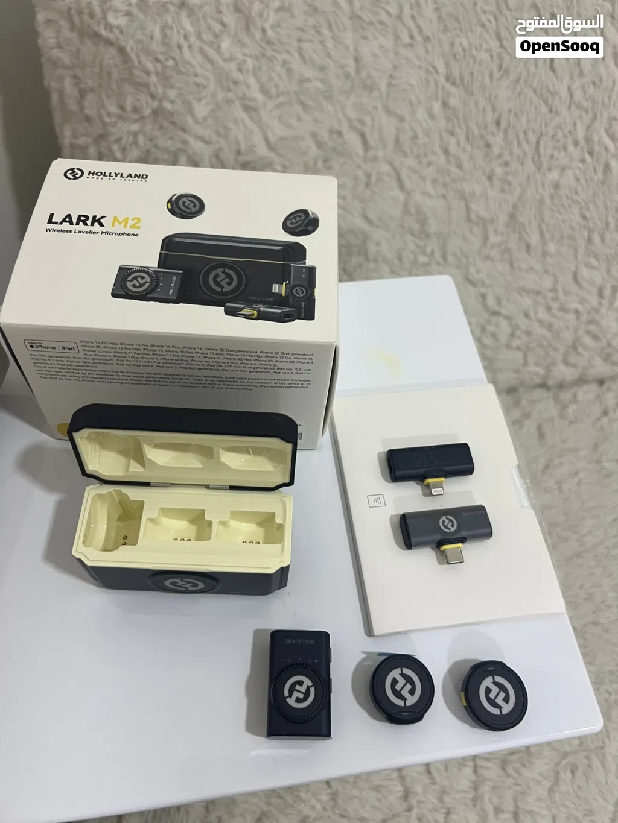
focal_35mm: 26
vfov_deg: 67.3
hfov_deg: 53.1
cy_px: 412
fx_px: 619
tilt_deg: -59.3
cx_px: 309
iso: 80
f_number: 1.5
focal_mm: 5.7
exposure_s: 1/50
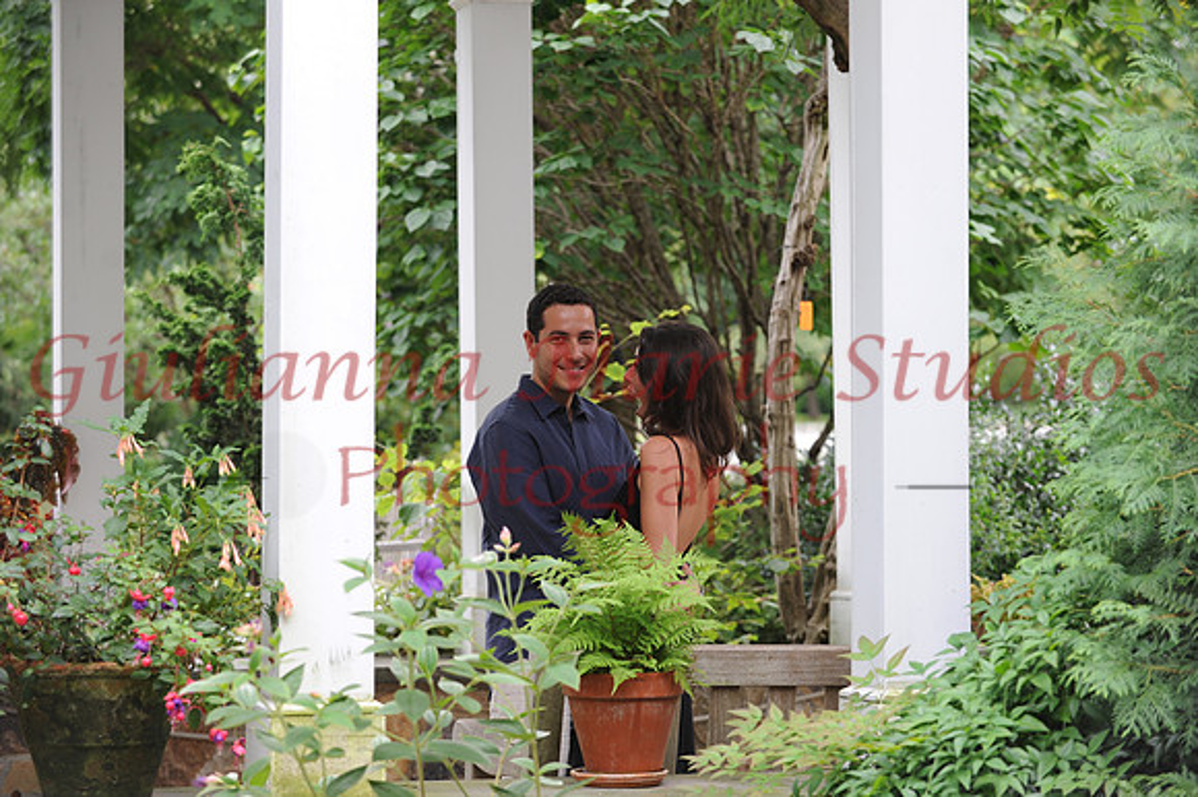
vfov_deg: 13.9
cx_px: 599
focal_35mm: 98
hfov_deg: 20.8
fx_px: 3259
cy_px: 398
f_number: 5
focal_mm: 98
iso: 500
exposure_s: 1/125
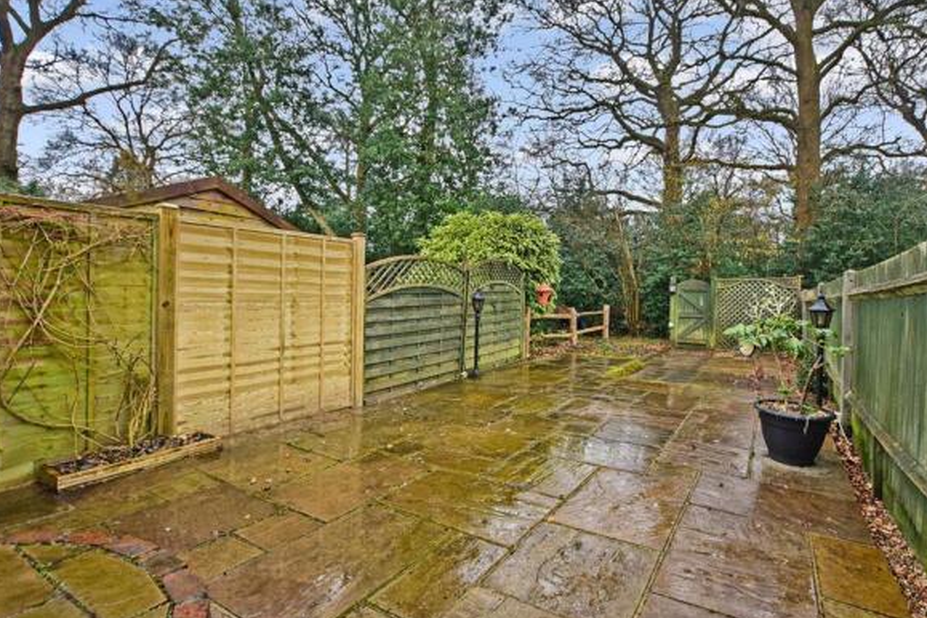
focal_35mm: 17
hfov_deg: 92.9
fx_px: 438
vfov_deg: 70.3
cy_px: 284
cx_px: 517
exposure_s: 1/125
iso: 500
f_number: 9
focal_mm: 10
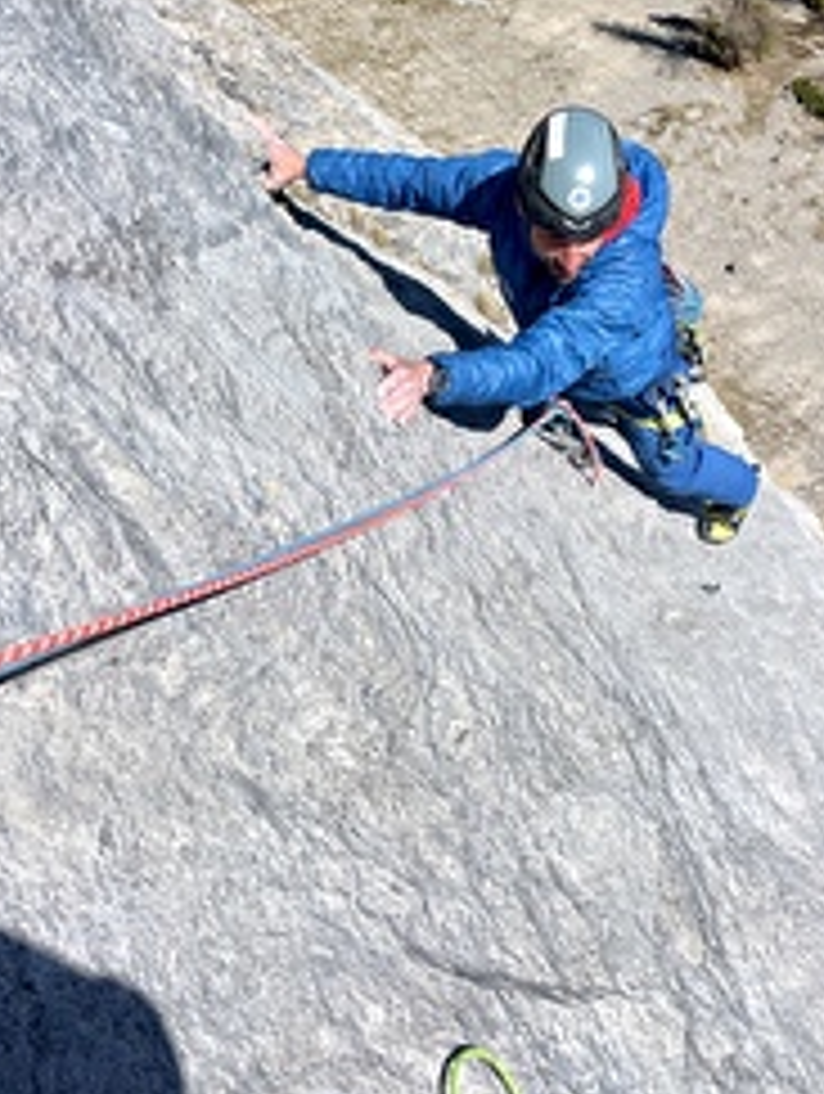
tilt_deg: -63.3
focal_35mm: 46
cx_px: 439
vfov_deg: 41.0
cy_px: 441
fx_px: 1456
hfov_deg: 31.6
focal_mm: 4.2
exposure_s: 1/6897
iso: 32
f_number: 1.6
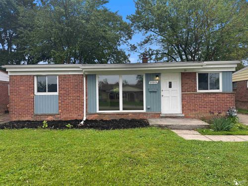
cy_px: 93
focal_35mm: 24
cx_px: 124
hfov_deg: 71.6
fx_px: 172
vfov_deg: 56.7
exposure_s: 1/494
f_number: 1.78
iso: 80
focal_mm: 6.86
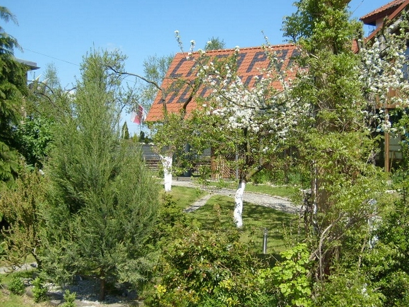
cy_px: 177
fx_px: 508
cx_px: 224
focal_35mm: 43
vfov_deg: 33.5
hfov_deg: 43.8
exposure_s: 1/250
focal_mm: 5.8
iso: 80
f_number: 7.1
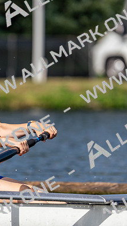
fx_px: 4283
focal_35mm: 714
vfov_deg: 3.0
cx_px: 37
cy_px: 113
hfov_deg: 1.7
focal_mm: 452
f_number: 6.3
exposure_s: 1/1600
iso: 160
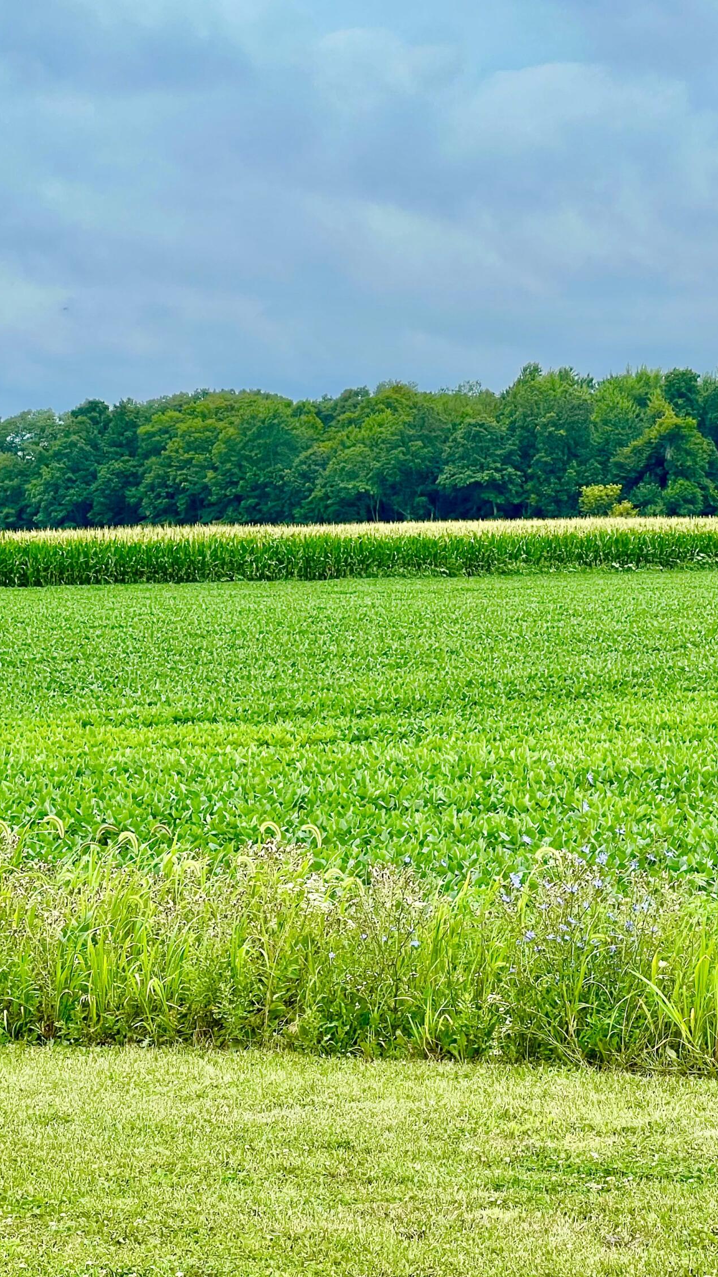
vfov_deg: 19.1
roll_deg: +1.7
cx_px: 746
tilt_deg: -1.8
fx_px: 3791
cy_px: 639
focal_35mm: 112
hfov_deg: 10.7
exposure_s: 1/582
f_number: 2.8
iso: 32
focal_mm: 9
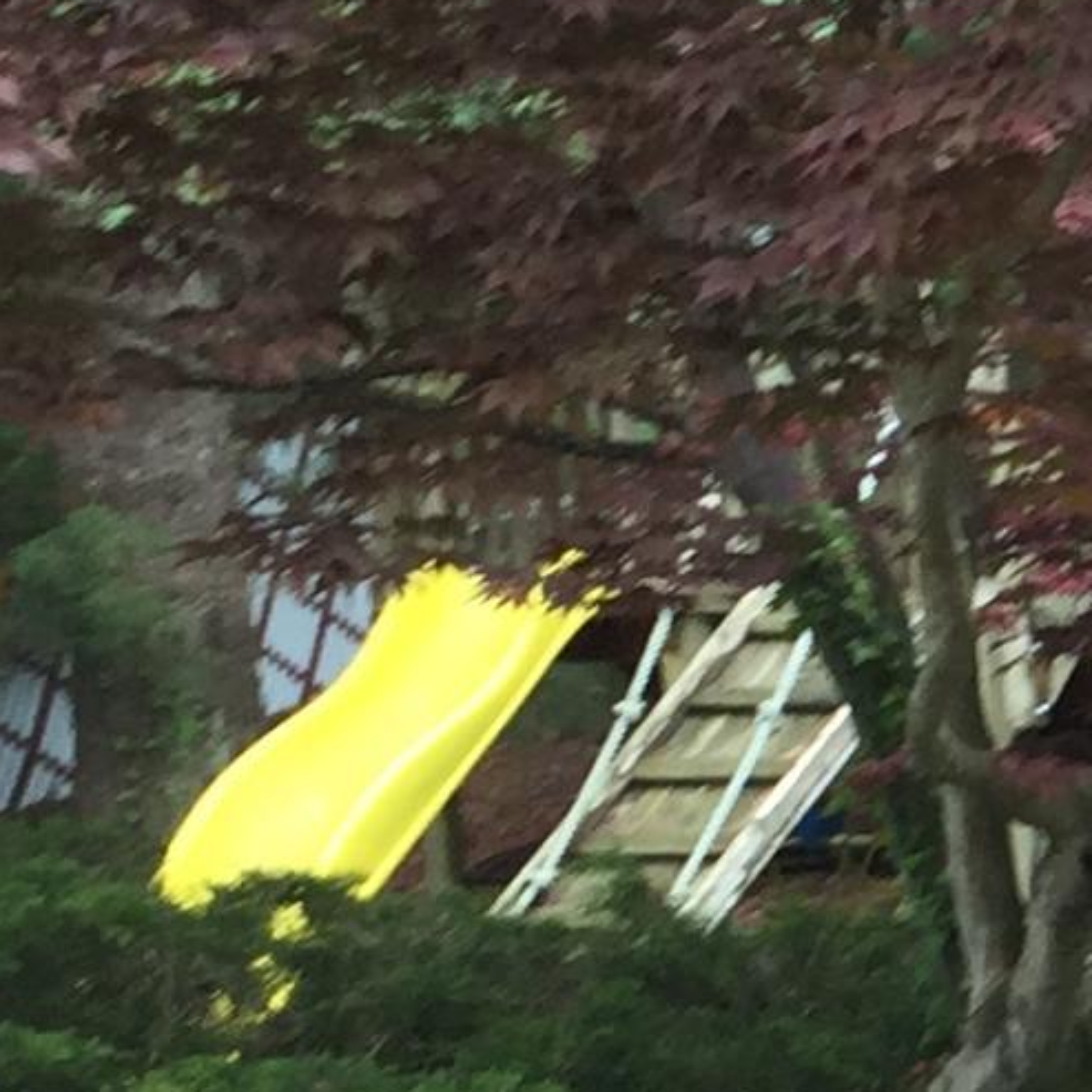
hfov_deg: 10.1
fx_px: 5568
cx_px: 2359
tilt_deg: -7.4
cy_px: 1258
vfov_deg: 11.0
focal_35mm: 156
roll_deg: +0.5
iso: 50
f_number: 2.2
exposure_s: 1/120
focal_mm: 4.15
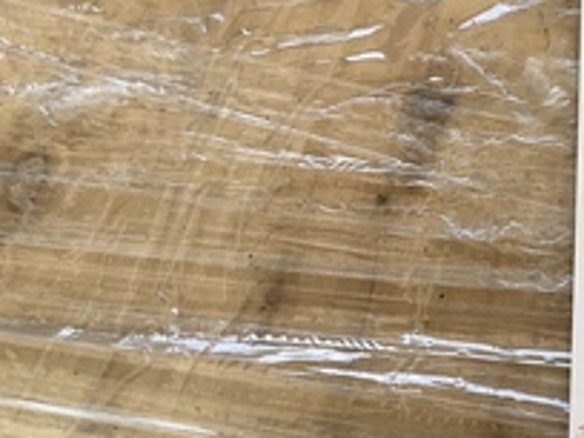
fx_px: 962
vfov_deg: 25.7
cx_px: 544
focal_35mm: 57
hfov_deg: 31.9
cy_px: 206
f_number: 1.8
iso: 20
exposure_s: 1/181
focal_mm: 3
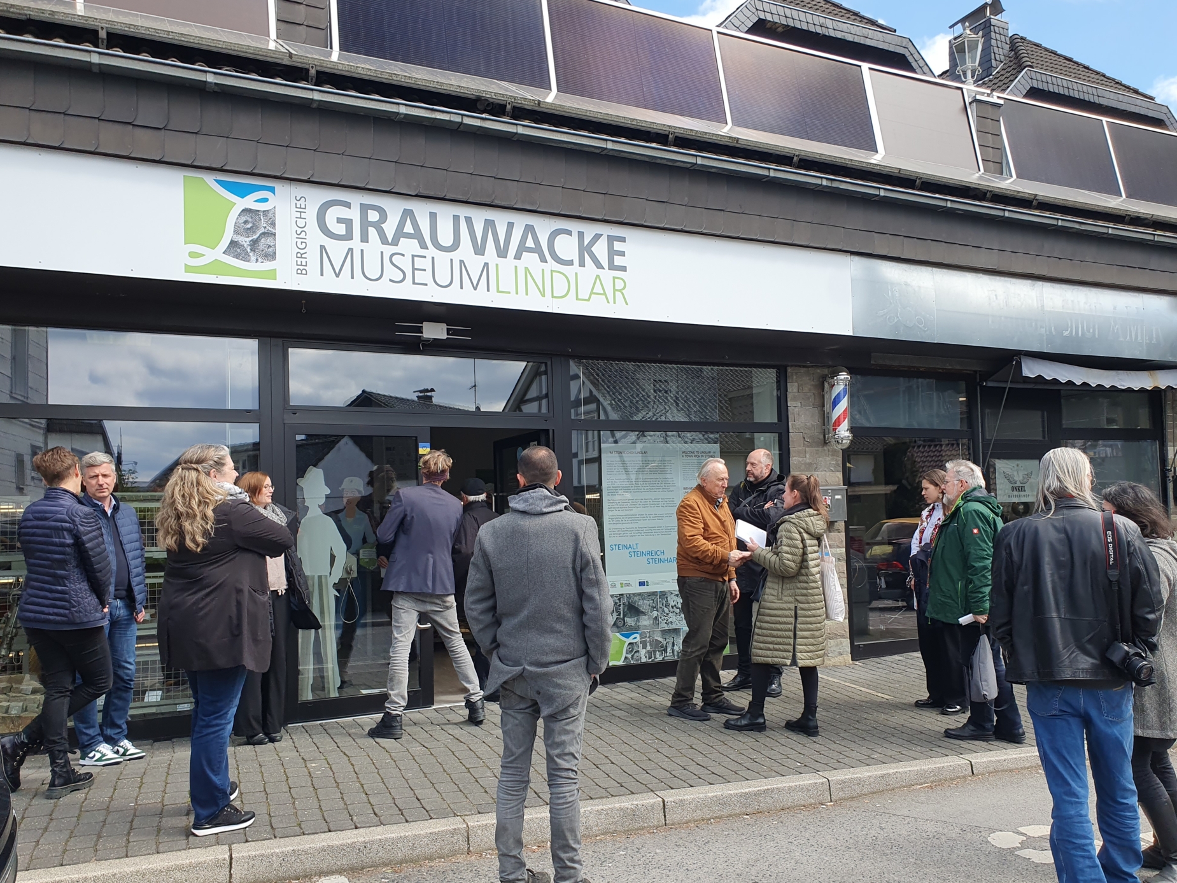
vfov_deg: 51.4
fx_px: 918
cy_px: 451
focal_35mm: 27
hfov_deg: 65.3
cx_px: 591
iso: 50
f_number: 2.4
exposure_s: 1/758
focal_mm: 4.32
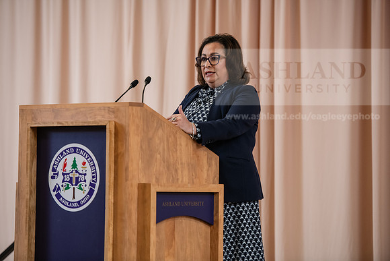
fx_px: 1679
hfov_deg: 13.2
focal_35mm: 155
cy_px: 130
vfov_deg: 8.9
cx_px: 195
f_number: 3.2
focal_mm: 155
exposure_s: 1/200
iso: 1600
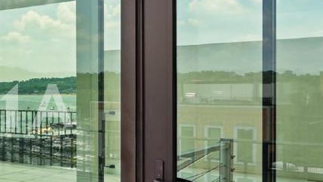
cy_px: 105
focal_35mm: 59
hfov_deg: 30.0
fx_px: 506
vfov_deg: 20.4
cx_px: -69
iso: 100
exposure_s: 1/200
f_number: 5.6
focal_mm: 16
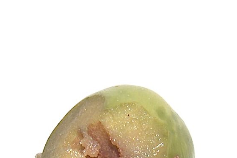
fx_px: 579
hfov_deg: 22.8
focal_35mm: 88
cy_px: 191
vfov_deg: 15.0
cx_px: 52
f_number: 2.8
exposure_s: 1/60
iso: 100
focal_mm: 7.6
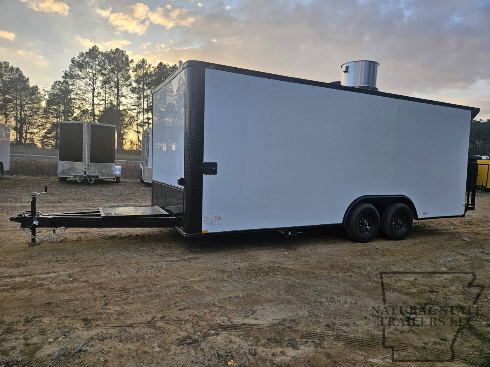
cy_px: 184
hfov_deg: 73.9
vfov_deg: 58.9
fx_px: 326
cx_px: 245
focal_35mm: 23
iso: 40
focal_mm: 5.4
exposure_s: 1/405
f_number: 1.8
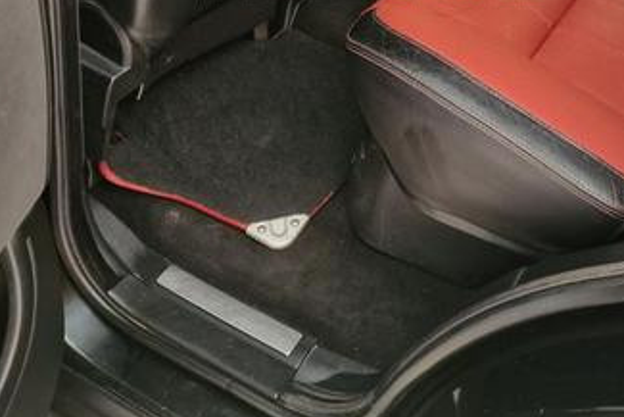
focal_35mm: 48
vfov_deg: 25.9
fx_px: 832
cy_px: -43
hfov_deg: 40.9
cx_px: 372
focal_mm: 6.4
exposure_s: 1/25
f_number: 1.8
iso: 800
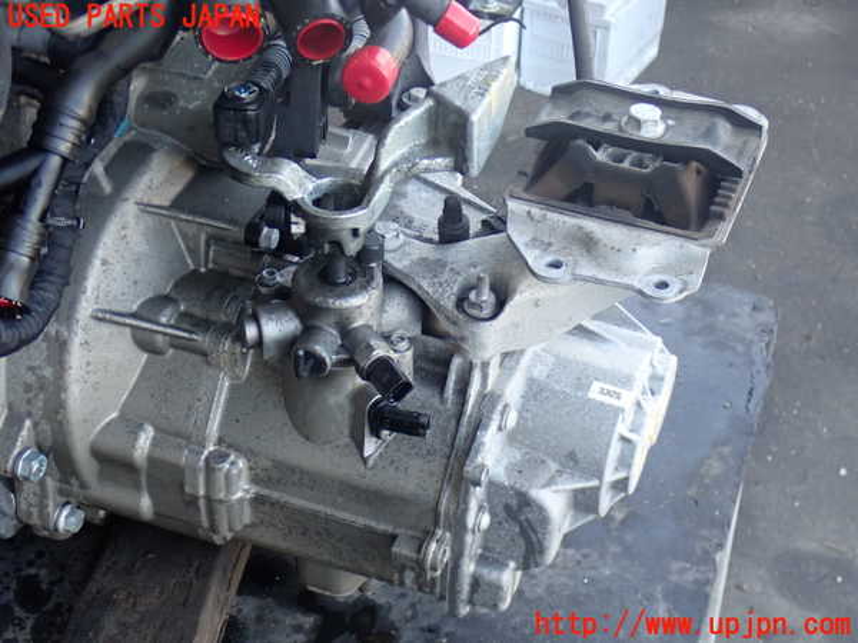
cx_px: 429
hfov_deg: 35.5
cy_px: 322
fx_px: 1338
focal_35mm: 54
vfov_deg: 27.0
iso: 250
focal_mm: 9.65
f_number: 3.3
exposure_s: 1/50
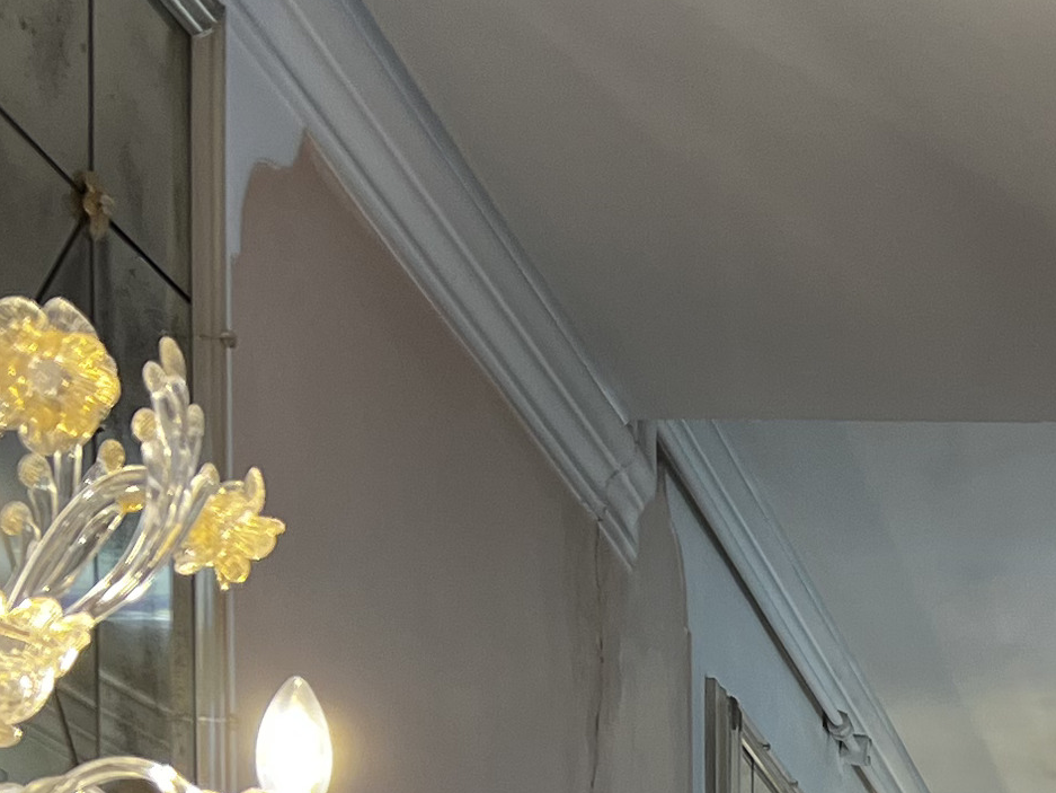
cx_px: 1402
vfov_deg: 12.1
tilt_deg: -0.4
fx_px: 3387
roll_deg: +0.5
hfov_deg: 16.7
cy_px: 1479
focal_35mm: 111
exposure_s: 1/94
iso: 80
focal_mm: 5.7
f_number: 1.5
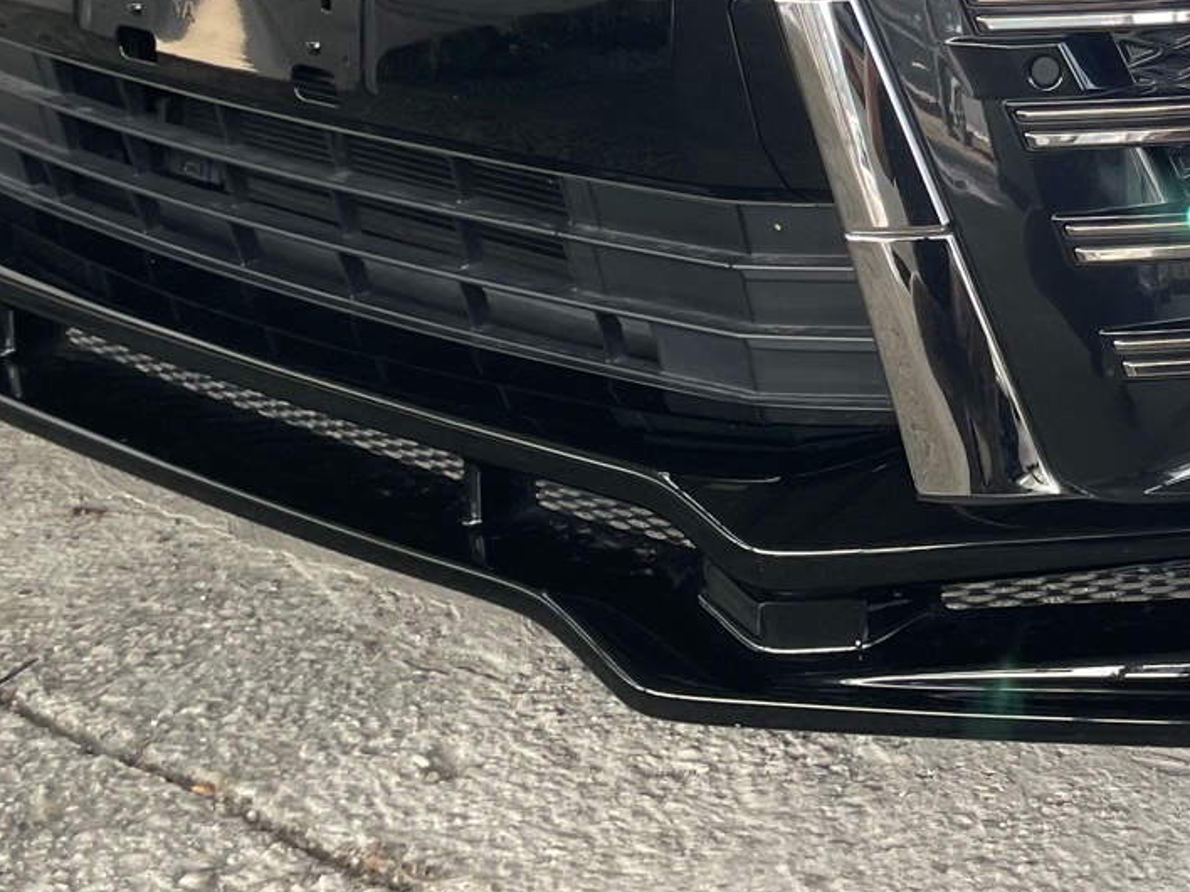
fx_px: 2544
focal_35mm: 74
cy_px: -193
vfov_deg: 18.8
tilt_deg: -6.7
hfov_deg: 24.7
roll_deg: -1.4
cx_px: 1276
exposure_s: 1/219
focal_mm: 4.2
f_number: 1.6
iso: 32
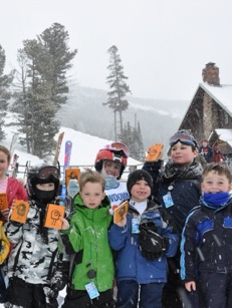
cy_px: 159
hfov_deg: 26.4
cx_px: 36
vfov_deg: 35.5
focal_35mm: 54
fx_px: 482
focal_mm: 24
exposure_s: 1/100
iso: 200
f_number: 10
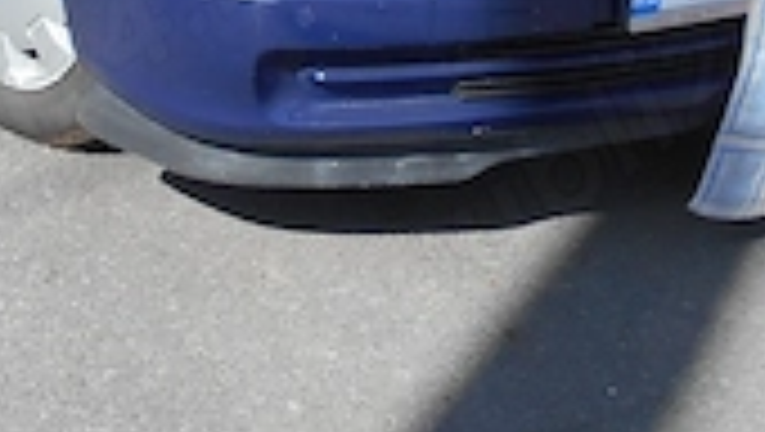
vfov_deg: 10.7
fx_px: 2030
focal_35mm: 100
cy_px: -536
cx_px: 346
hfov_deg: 21.3
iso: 80
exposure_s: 1/500
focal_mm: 4.6
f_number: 3.2
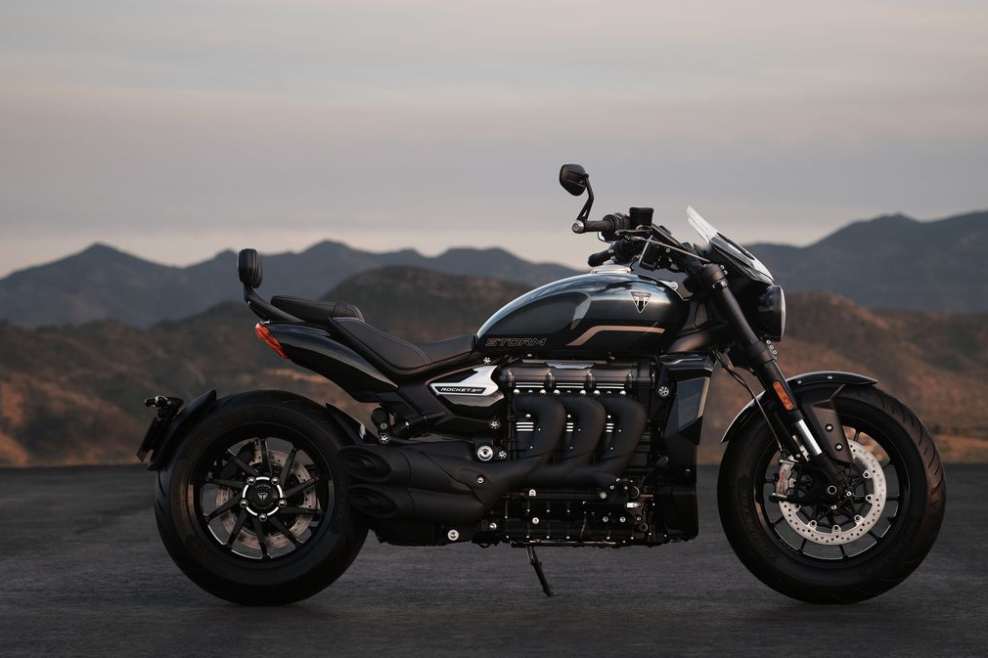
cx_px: 554
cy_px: 461
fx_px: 2991
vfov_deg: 12.5
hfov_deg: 18.8
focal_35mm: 109
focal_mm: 80
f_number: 4
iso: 100
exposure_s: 1/80
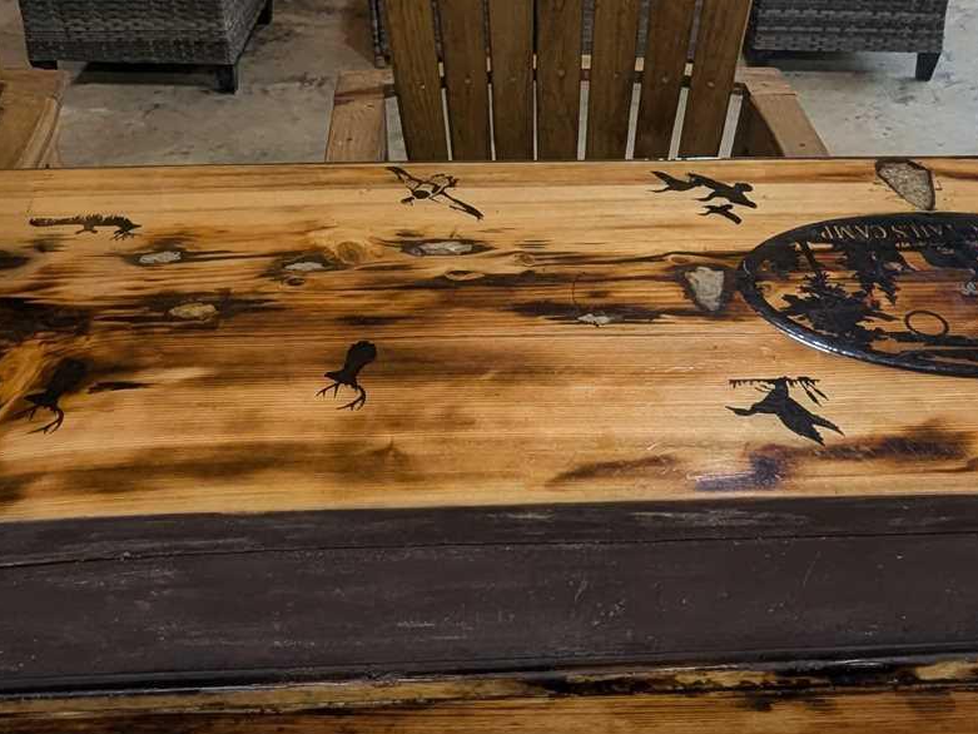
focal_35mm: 34
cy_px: 311
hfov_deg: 53.8
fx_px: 961
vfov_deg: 41.7
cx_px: 550
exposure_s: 1/172
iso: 57
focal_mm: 1.95
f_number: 2.2
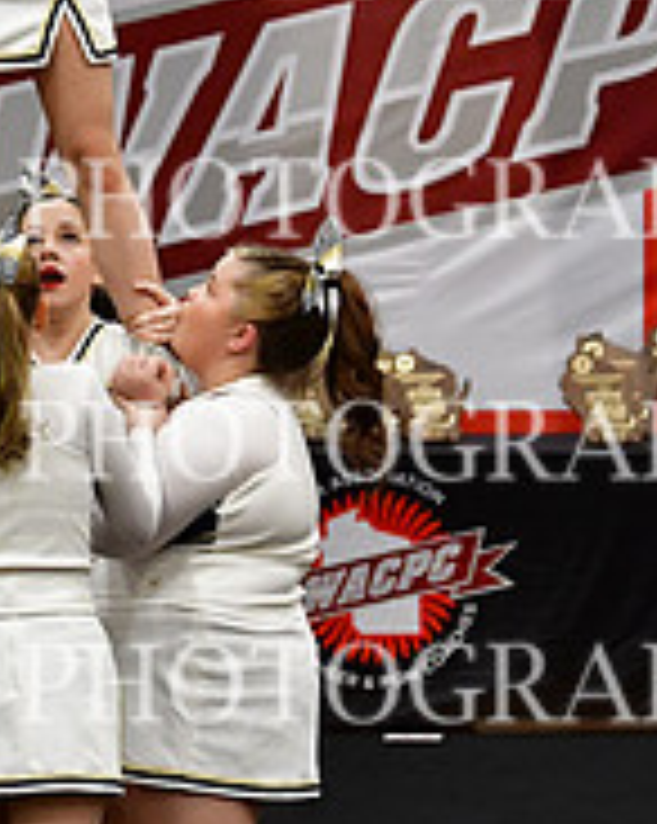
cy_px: 320
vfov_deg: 4.7
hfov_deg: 3.8
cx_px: -11
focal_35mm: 411
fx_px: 10006
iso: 4000
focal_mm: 92
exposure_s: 1/500
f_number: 4
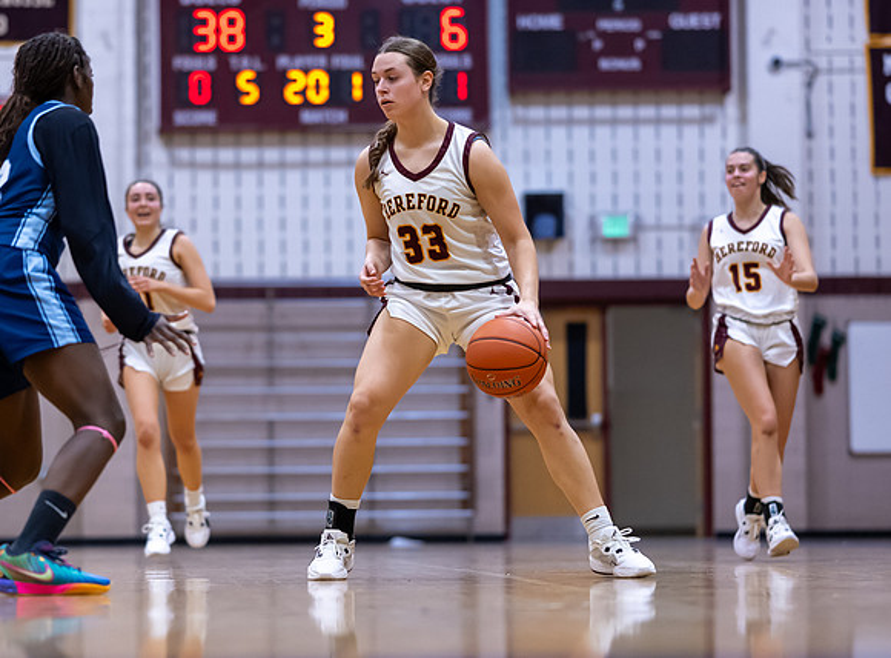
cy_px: 320
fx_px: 3936
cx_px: 303
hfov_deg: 12.9
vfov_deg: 9.5
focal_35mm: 154
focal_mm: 85
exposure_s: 1/1250
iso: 1600
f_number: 1.8
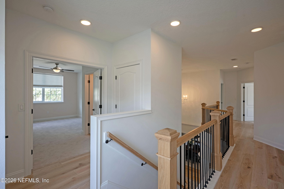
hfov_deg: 93.3
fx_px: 134
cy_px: 94
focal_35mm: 17
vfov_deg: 70.4
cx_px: 142
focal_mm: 17
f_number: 8
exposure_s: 1/2000
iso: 640
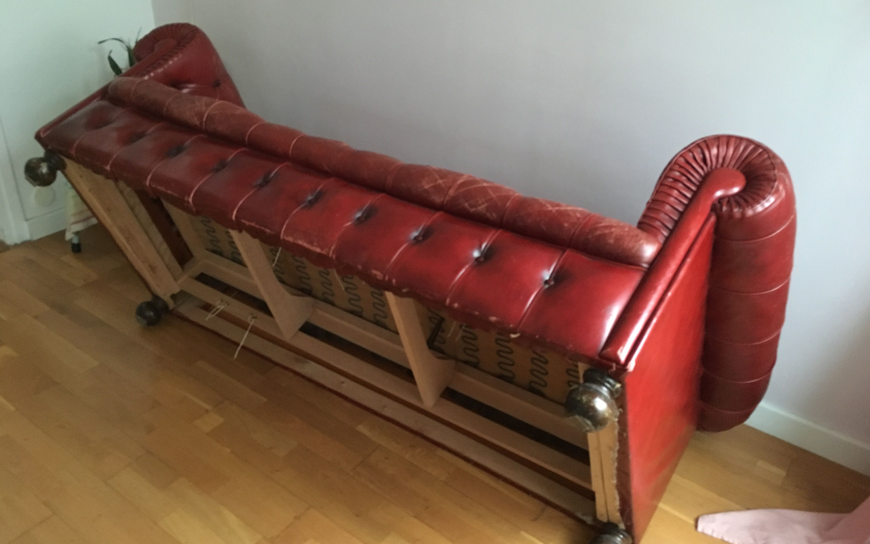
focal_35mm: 31
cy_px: 250
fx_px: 735
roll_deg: -2.1
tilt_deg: -27.2
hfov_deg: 61.2
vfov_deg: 40.6
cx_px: 437
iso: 500
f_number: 2.2
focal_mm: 4.15
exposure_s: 1/17
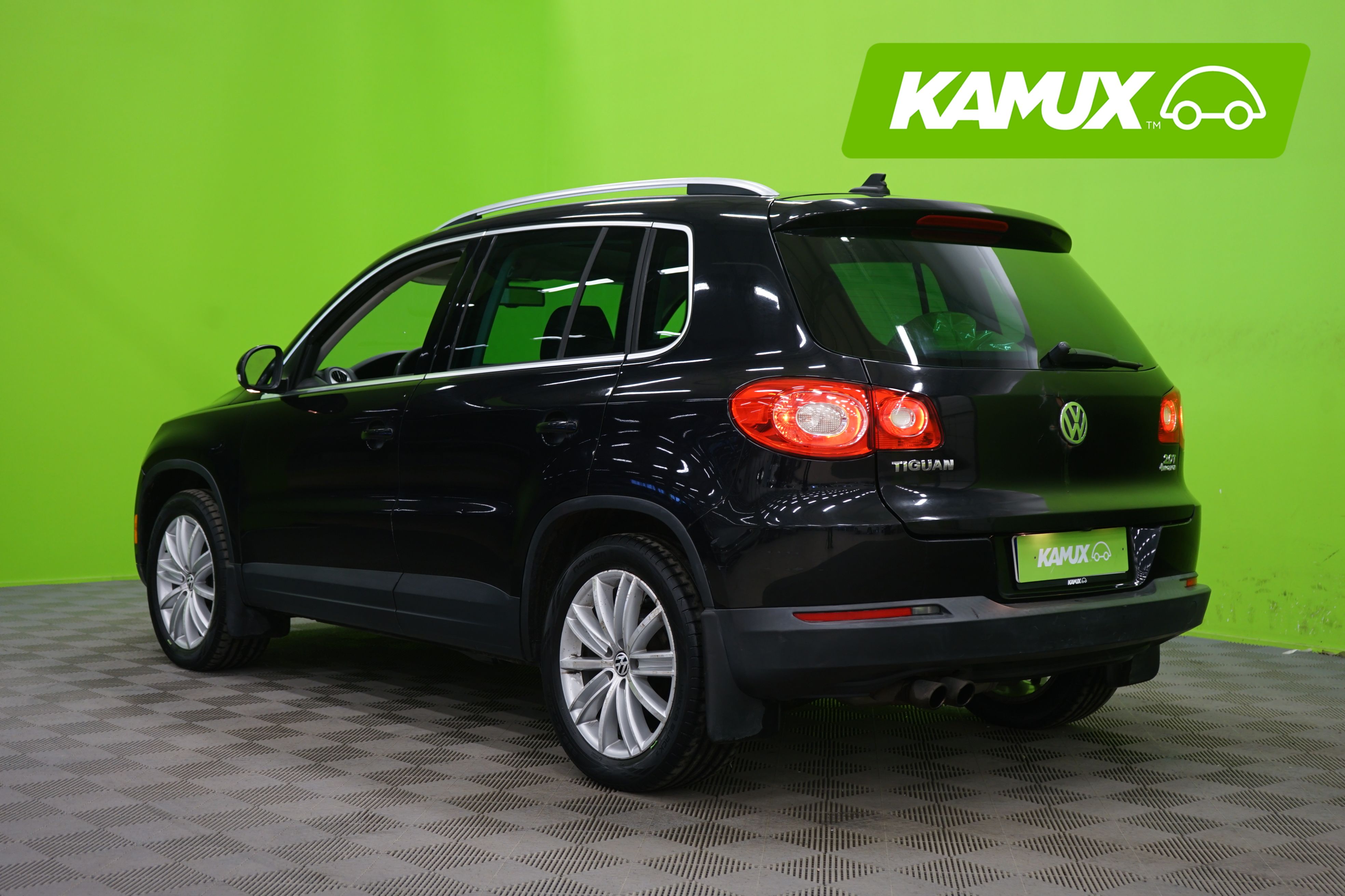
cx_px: 672
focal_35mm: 48
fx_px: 1793
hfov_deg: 41.1
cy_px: 448
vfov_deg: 28.1
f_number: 4.5
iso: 400
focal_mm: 48
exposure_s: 1/8
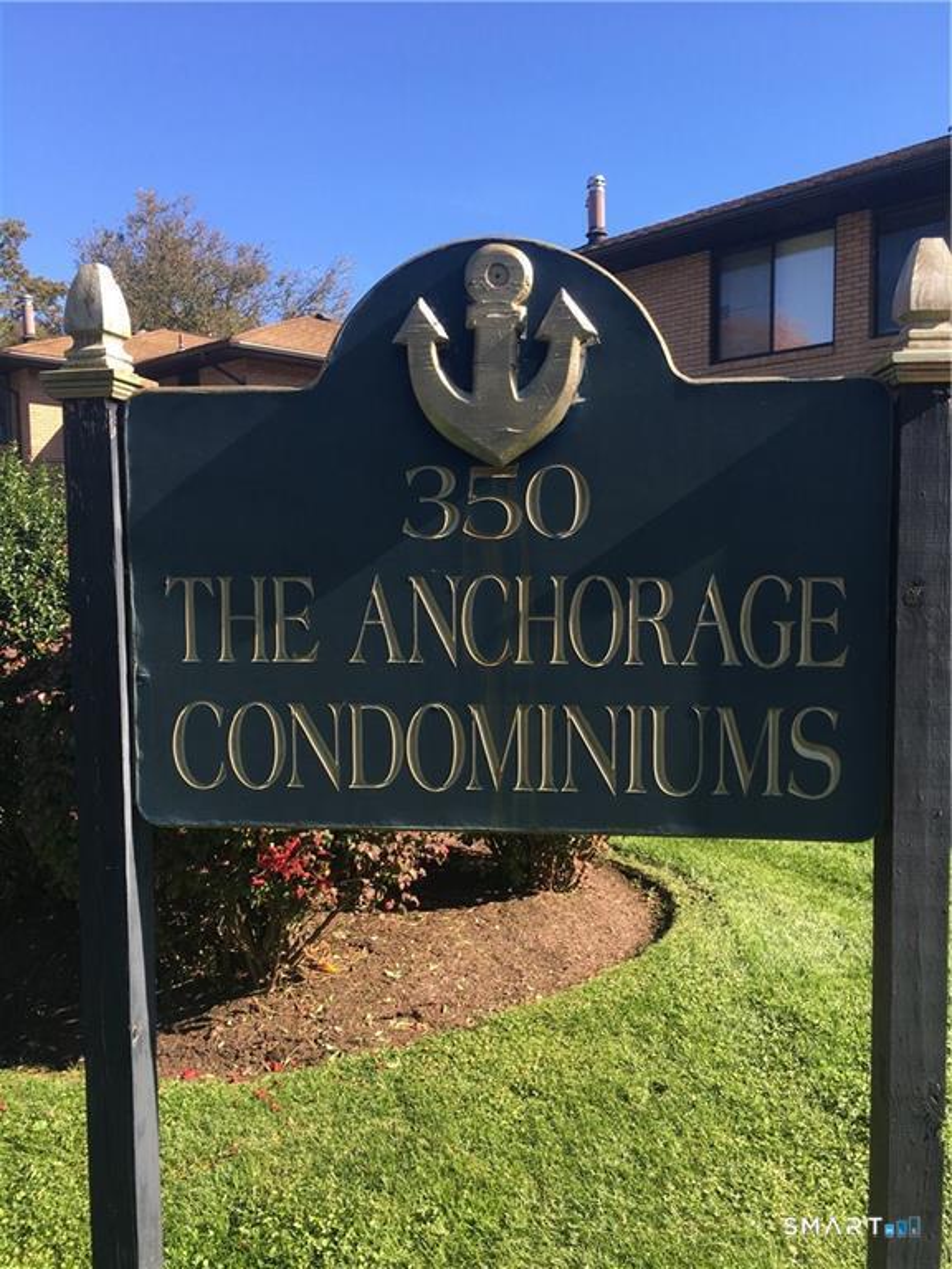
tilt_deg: -3.7
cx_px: 476
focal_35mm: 29
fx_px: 1063
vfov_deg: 61.7
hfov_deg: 48.2
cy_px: 634
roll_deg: -0.6
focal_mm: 4.15
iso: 25
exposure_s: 1/549
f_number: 2.2
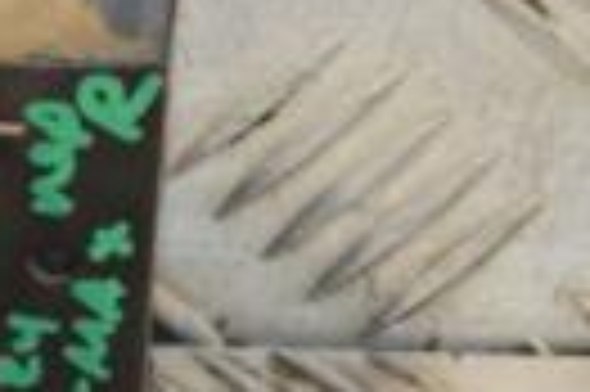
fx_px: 9003
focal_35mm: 550
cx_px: -401
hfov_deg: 3.7
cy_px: 302
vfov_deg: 2.5
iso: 800
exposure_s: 1/200
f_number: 5.6
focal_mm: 80
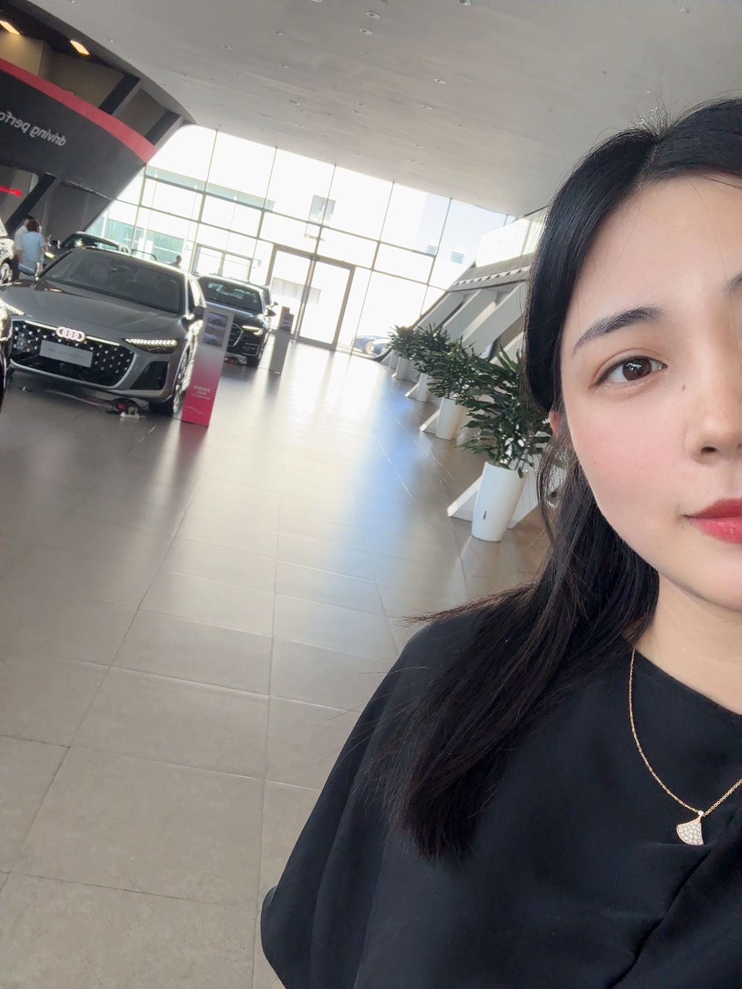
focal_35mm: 30
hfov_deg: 46.8
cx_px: 371
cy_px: 494
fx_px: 857
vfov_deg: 60.0
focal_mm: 2.69
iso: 80
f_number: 1.9
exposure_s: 1/122
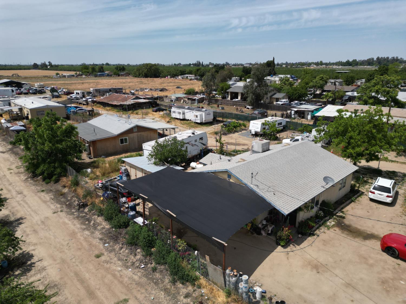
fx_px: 281
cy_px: 152
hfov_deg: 71.6
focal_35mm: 24
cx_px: 203
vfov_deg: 56.8
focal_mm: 6.72
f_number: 1.7
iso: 100
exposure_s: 1/240
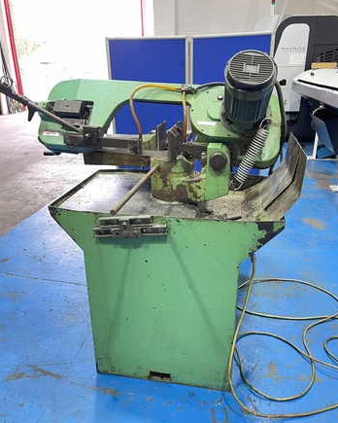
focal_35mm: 28
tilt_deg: -22.3
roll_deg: +1.5
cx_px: 174
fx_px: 350
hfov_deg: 51.5
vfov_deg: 62.2
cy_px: 217
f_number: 1.6
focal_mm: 5.1
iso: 125
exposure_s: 1/50
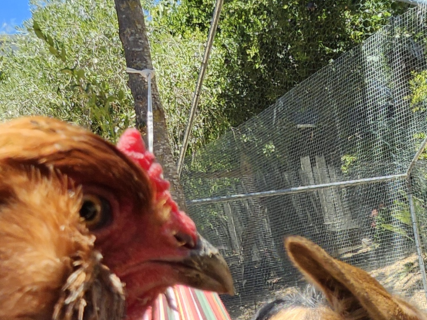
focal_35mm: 53
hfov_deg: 35.4
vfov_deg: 25.0
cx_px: 320
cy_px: 376
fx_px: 654
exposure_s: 1/611
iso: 40
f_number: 2.2
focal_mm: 1.74
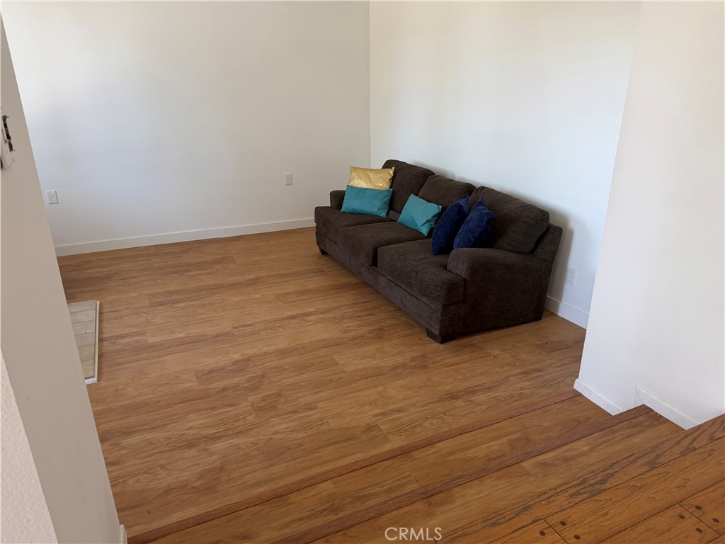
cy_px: 272
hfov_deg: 71.6
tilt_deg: -19.2
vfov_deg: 56.8
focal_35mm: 24
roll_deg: +0.3
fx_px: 503
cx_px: 362
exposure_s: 1/121
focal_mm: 6.76
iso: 160
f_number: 1.78
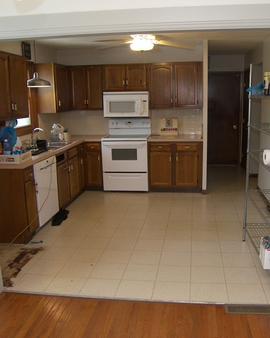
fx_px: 340
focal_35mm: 34
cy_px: 177
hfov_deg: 43.3
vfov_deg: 52.9
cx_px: 149
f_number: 2.8
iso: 100
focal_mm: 5
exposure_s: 1/30
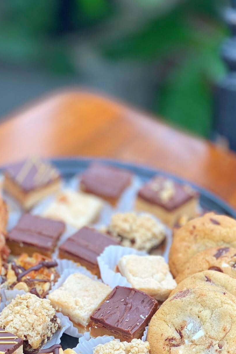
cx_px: 77
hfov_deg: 15.0
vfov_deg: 22.3
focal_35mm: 91
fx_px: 895
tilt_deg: -36.6
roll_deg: +0.2
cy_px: 231
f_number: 2
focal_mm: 6
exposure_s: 1/120
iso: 50
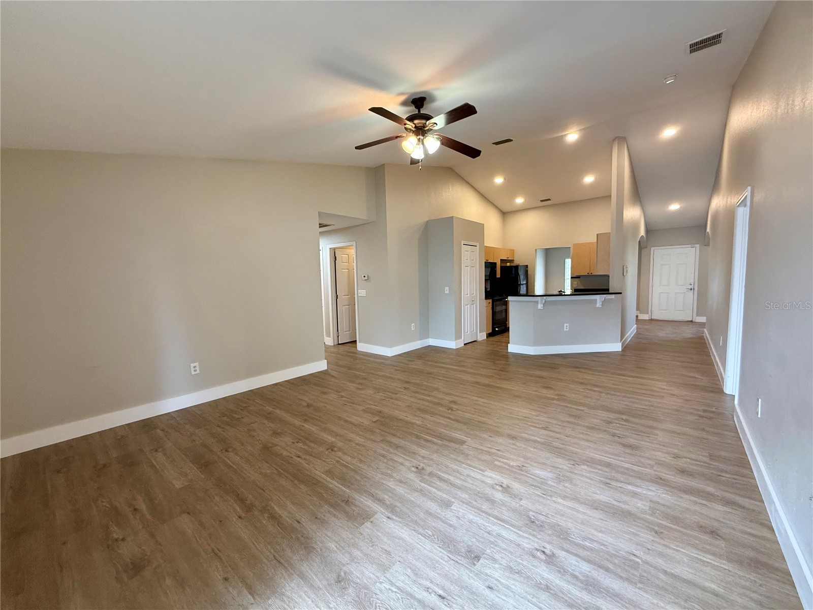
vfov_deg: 85.7
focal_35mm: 14
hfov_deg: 102.1
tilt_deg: -4.7
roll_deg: +1.2
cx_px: 406
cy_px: 305
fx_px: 329
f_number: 2.2
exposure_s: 1/72
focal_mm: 2.22
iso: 320
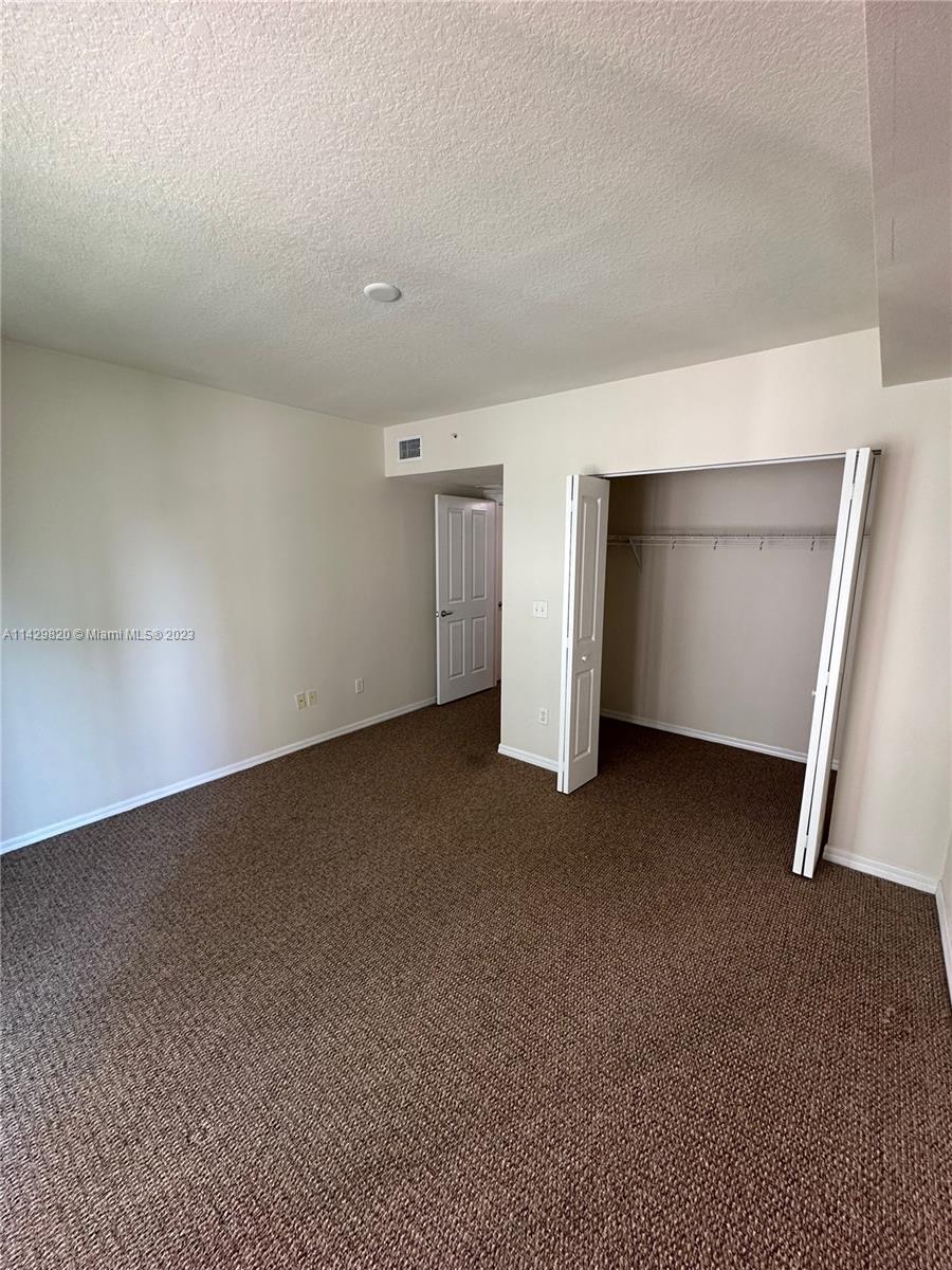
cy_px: 635
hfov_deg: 85.7
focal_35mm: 14
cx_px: 476
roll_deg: -0.6
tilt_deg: -10.3
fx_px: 513
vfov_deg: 102.1
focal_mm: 2.22
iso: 160
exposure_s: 1/99
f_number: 2.2
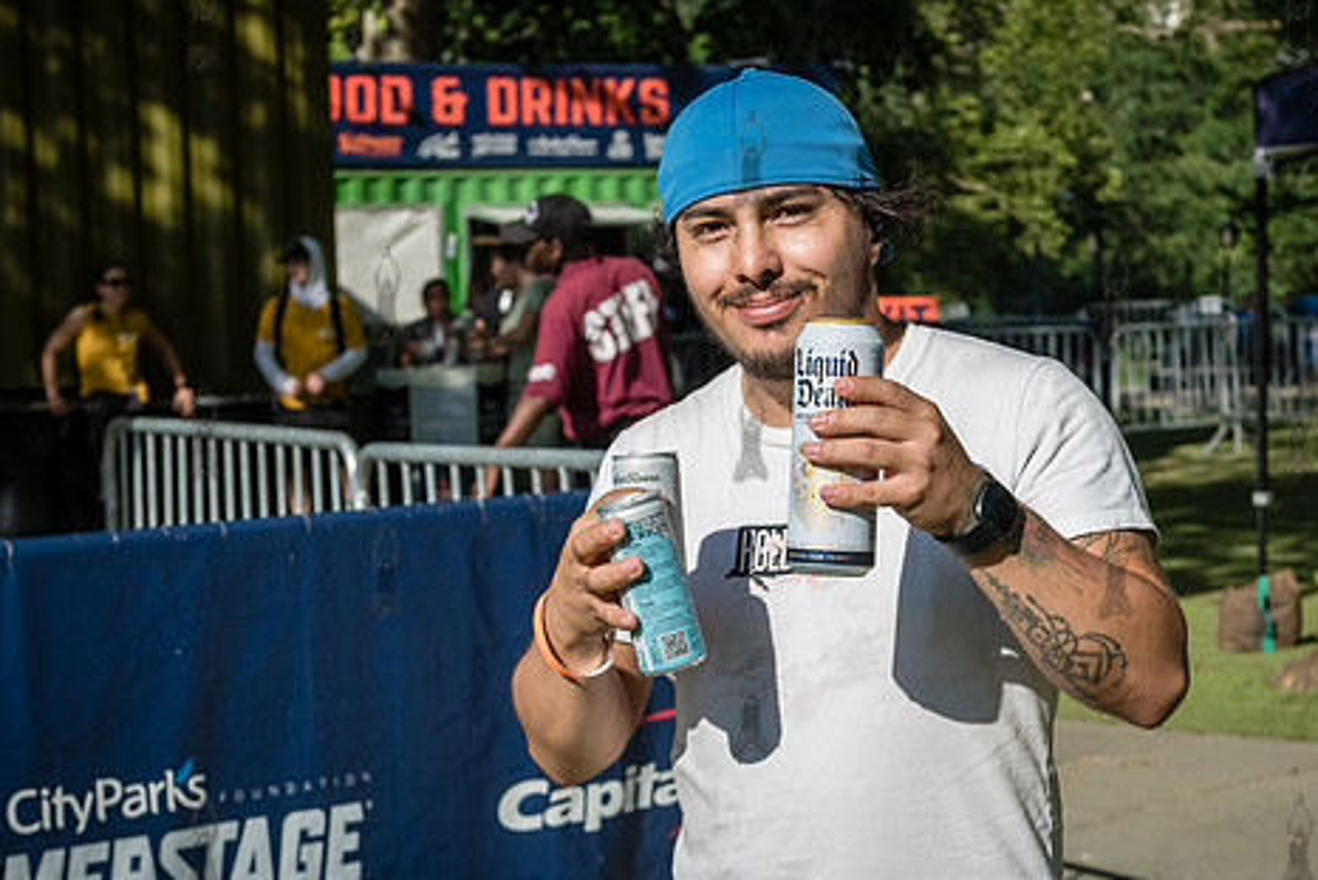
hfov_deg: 24.4
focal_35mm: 83
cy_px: 510
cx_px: 751
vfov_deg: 16.5
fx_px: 3039
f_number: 5
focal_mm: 48
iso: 500
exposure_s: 1/4000
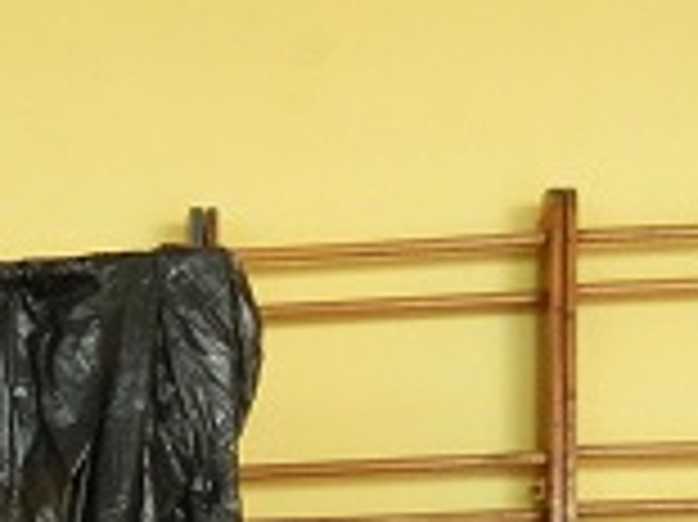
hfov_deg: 19.5
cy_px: 938
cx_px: -234
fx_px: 1854
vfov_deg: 14.2
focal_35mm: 92
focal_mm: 4.5
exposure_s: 1/15
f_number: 3.1
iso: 400
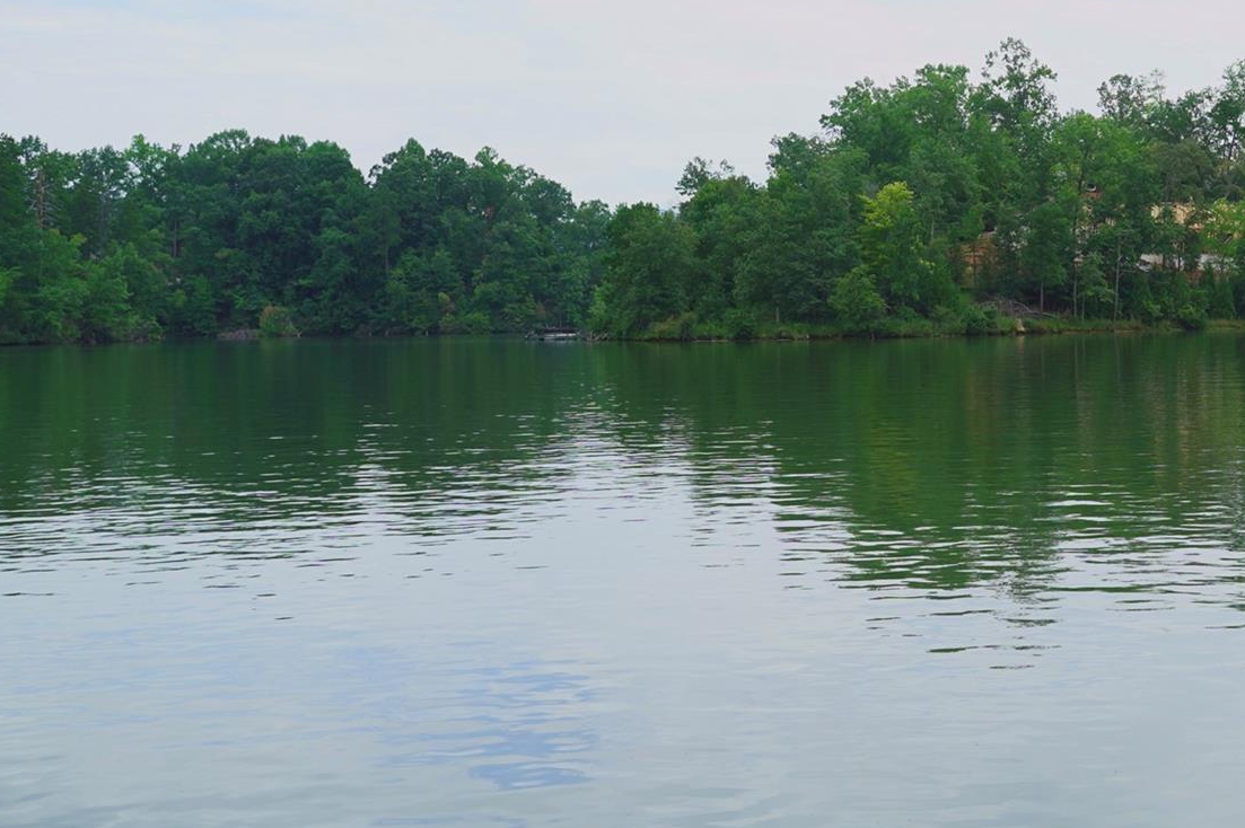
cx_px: 1069
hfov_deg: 36.3
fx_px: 1797
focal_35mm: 52
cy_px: 294
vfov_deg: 25.9
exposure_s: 1/400
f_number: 4.5
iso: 125
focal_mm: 28
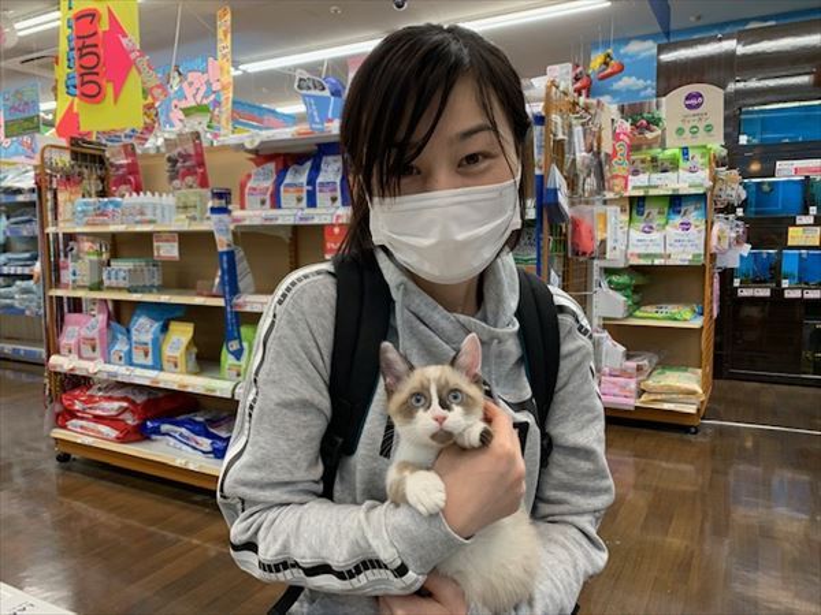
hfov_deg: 67.3
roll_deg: +1.6
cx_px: 410
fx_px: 617
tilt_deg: -5.8
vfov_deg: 53.1
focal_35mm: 26
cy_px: 308
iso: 64
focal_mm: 4.25
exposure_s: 1/60
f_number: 1.8
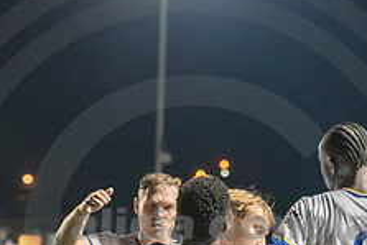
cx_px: 186
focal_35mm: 182
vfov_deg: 7.5
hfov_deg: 11.3
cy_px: 243
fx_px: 1857
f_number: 3.2
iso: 2500
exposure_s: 1/250
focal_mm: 70
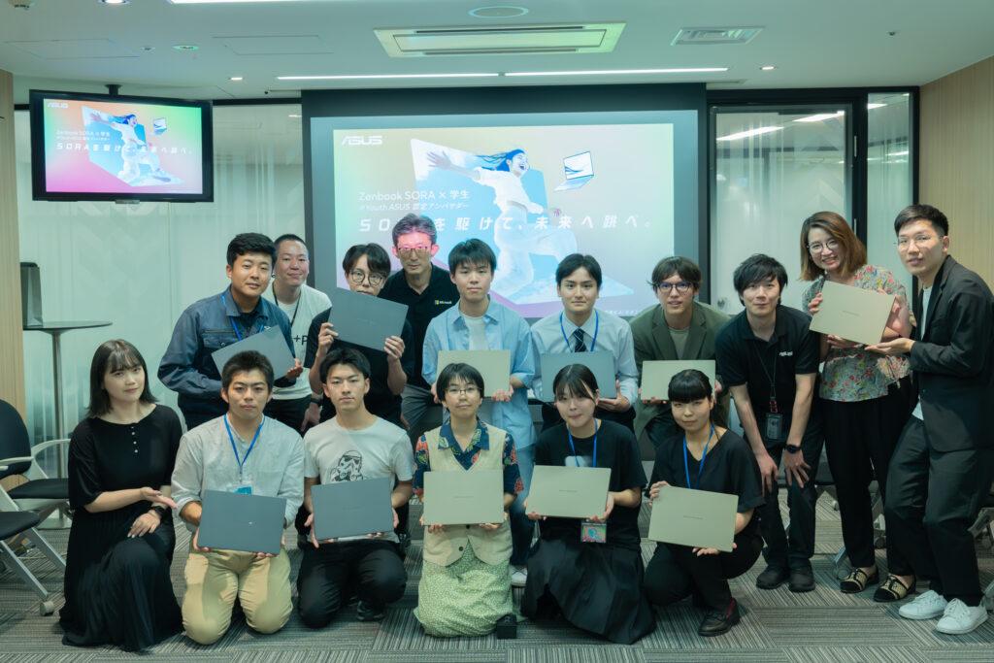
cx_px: 497
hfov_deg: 48.5
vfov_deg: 33.4
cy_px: 332
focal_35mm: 40
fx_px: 1105
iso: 1600
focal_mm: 40
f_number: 5.6
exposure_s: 1/60
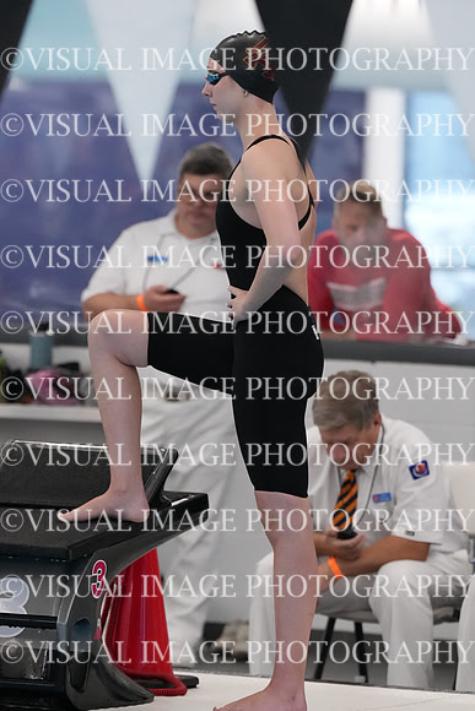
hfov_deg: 4.6
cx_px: 238
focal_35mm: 300
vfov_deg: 6.9
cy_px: 356
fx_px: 5933
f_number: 4
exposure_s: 1/1250
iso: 6400
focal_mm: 200
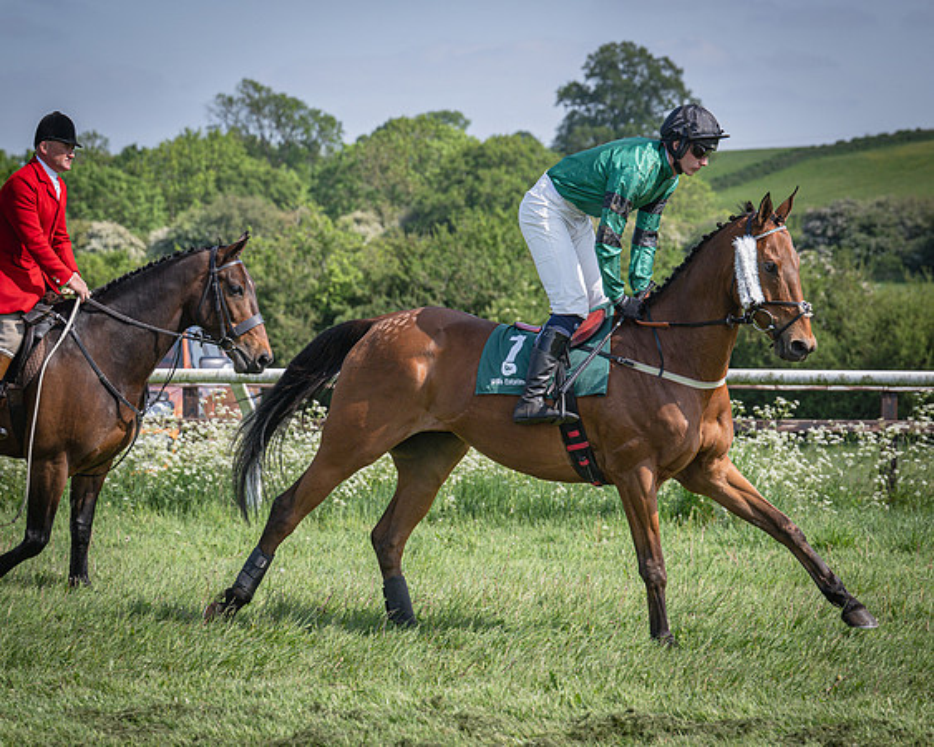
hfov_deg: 13.8
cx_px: 432
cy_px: 374
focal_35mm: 140
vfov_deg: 11.0
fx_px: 3859
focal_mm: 81
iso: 200
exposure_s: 1/1600
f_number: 4
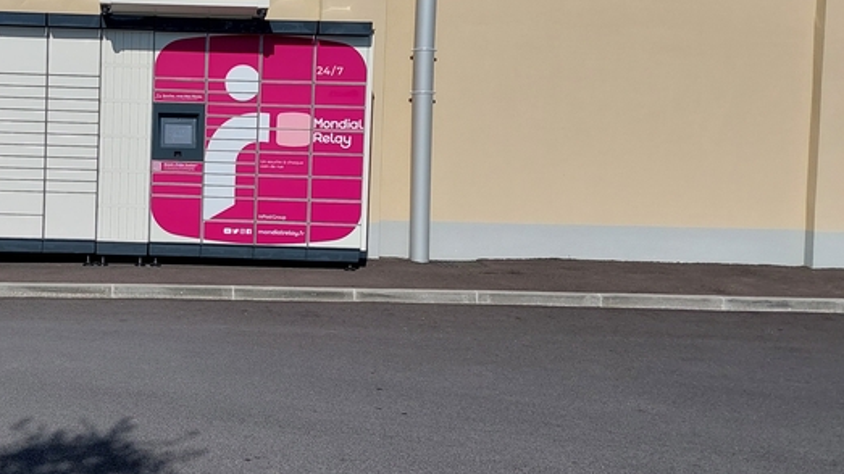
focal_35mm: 48
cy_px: 153
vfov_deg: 24.8
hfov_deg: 40.3
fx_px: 1074
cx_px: 118
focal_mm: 5.23
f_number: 1.8
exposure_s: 1/4557
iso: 40
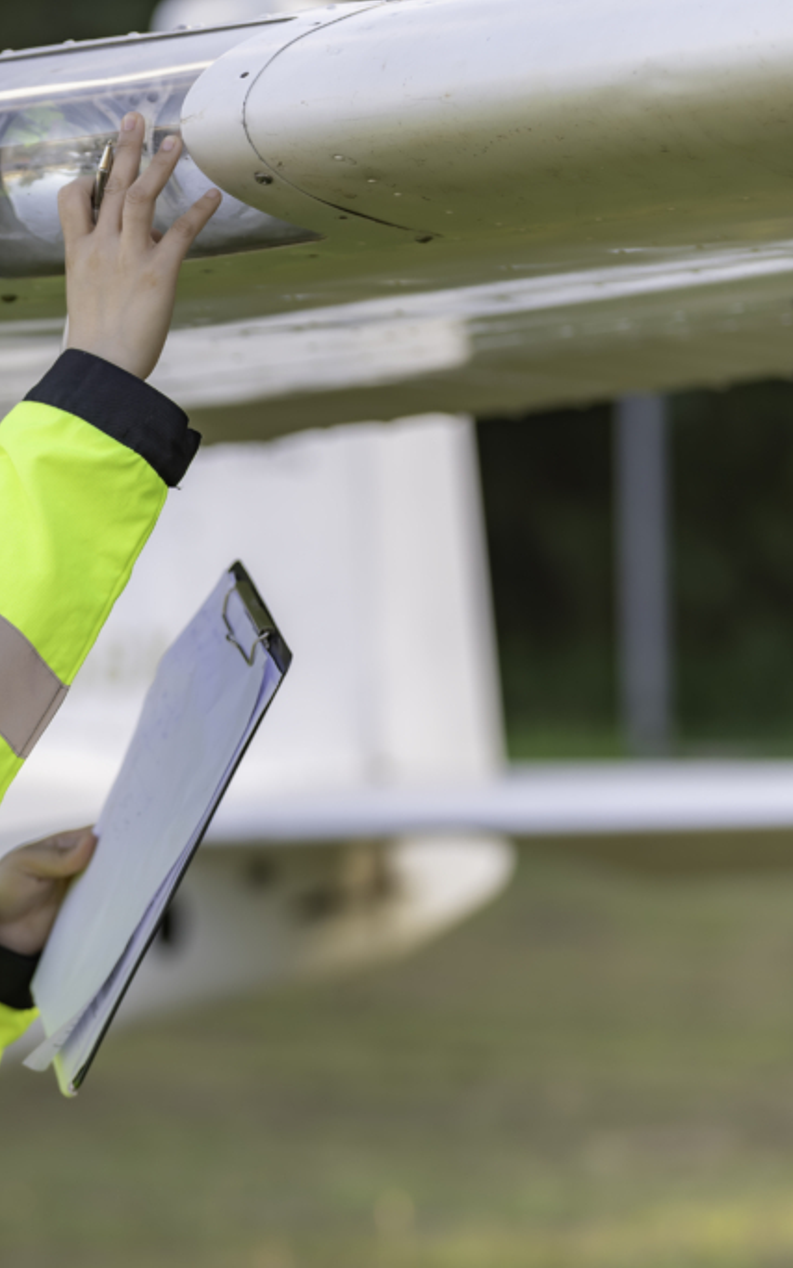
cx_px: -69
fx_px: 5843
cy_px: 634
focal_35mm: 169
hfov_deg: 7.7
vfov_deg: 12.4
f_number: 2.8
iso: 100
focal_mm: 110
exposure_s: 1/250
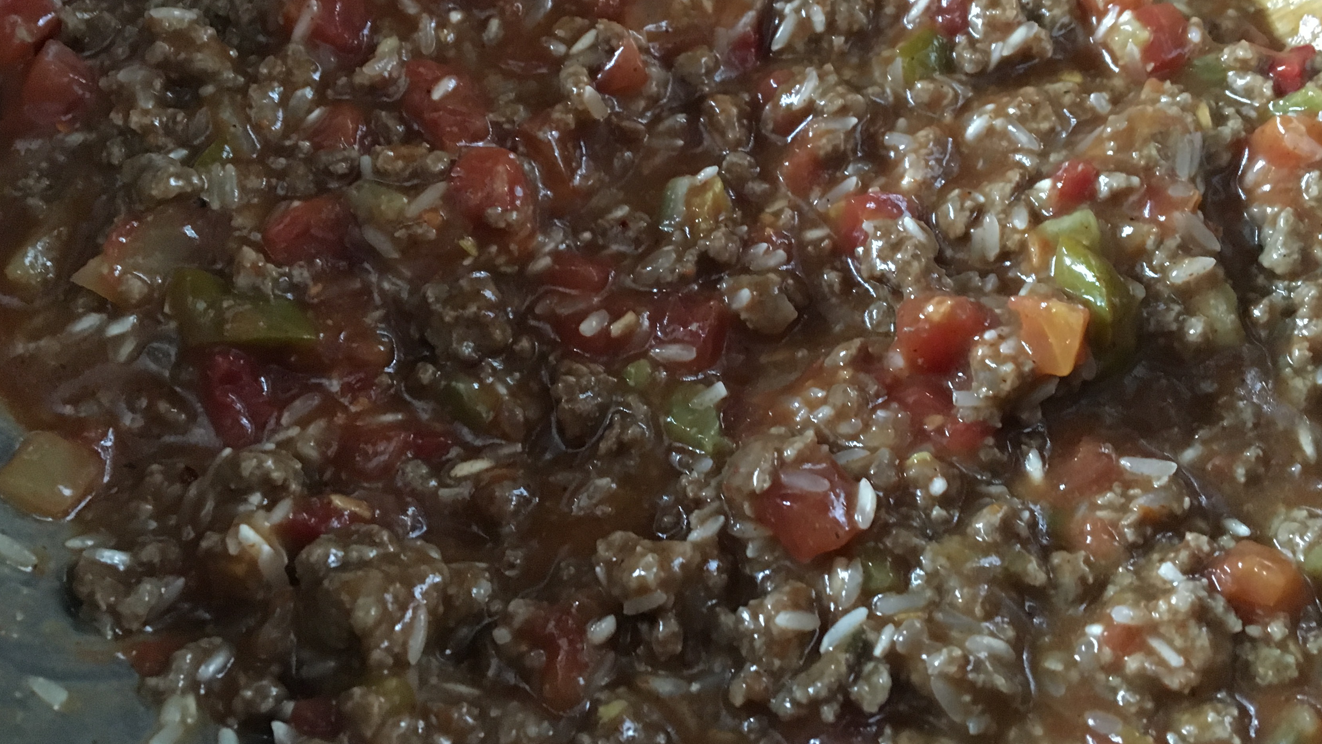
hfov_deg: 52.7
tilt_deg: -55.2
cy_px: 227
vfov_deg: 30.9
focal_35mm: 38
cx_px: 717
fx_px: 1332
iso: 250
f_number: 2.2
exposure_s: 1/15
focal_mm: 4.15
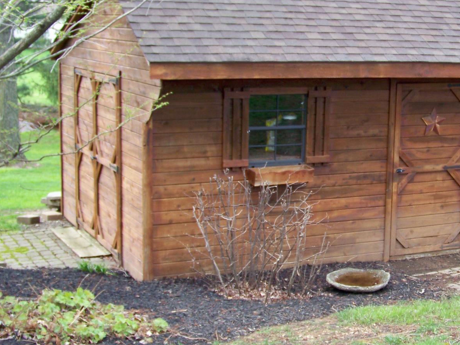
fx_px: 850
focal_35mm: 64
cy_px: 164
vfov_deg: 22.9
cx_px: 375
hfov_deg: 29.5
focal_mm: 6.75
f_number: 2.8
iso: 80
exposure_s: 1/60
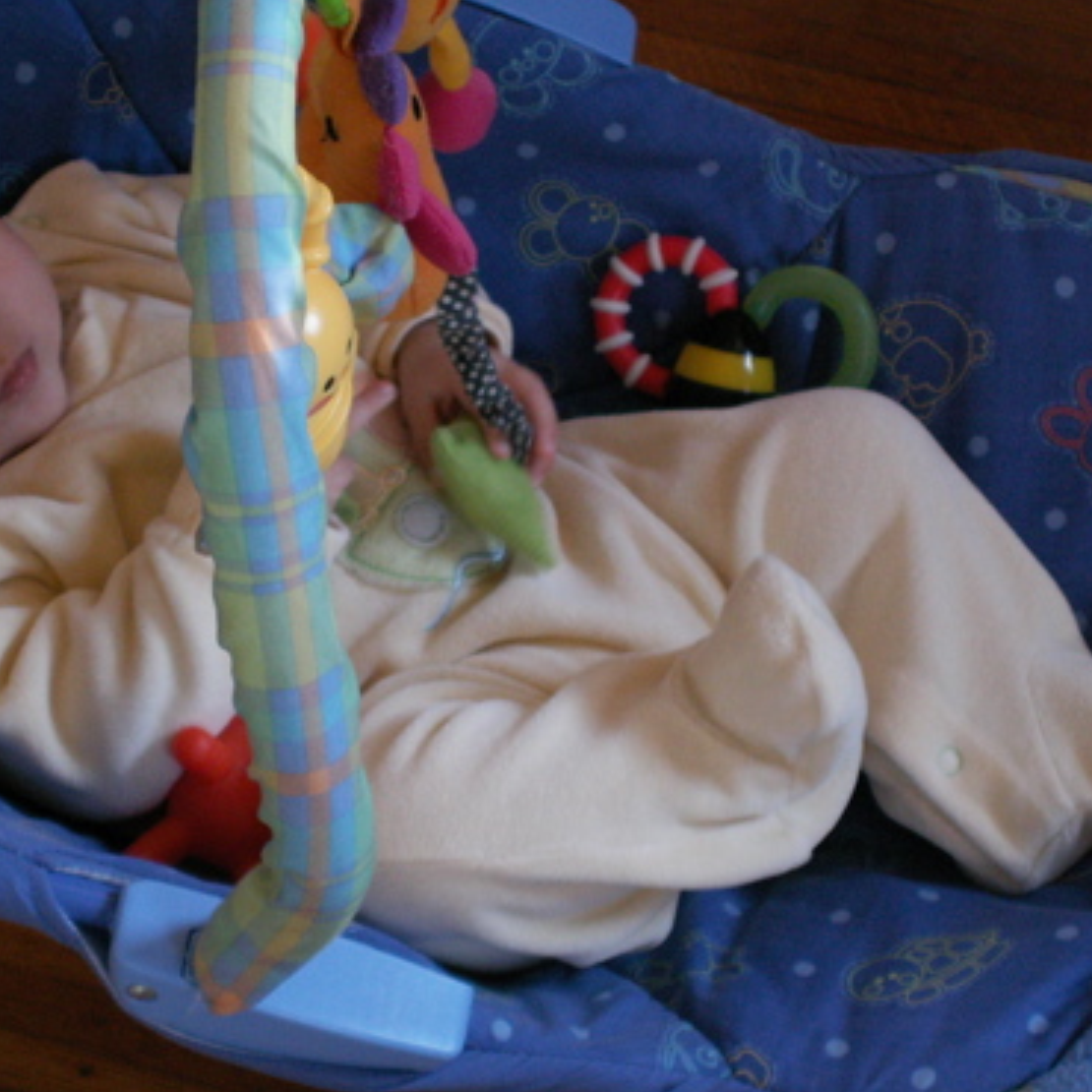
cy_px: 463
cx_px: 413
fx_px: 3819
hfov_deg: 16.3
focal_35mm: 107
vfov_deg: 16.3
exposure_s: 1/40
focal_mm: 11.62
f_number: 3.2
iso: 125
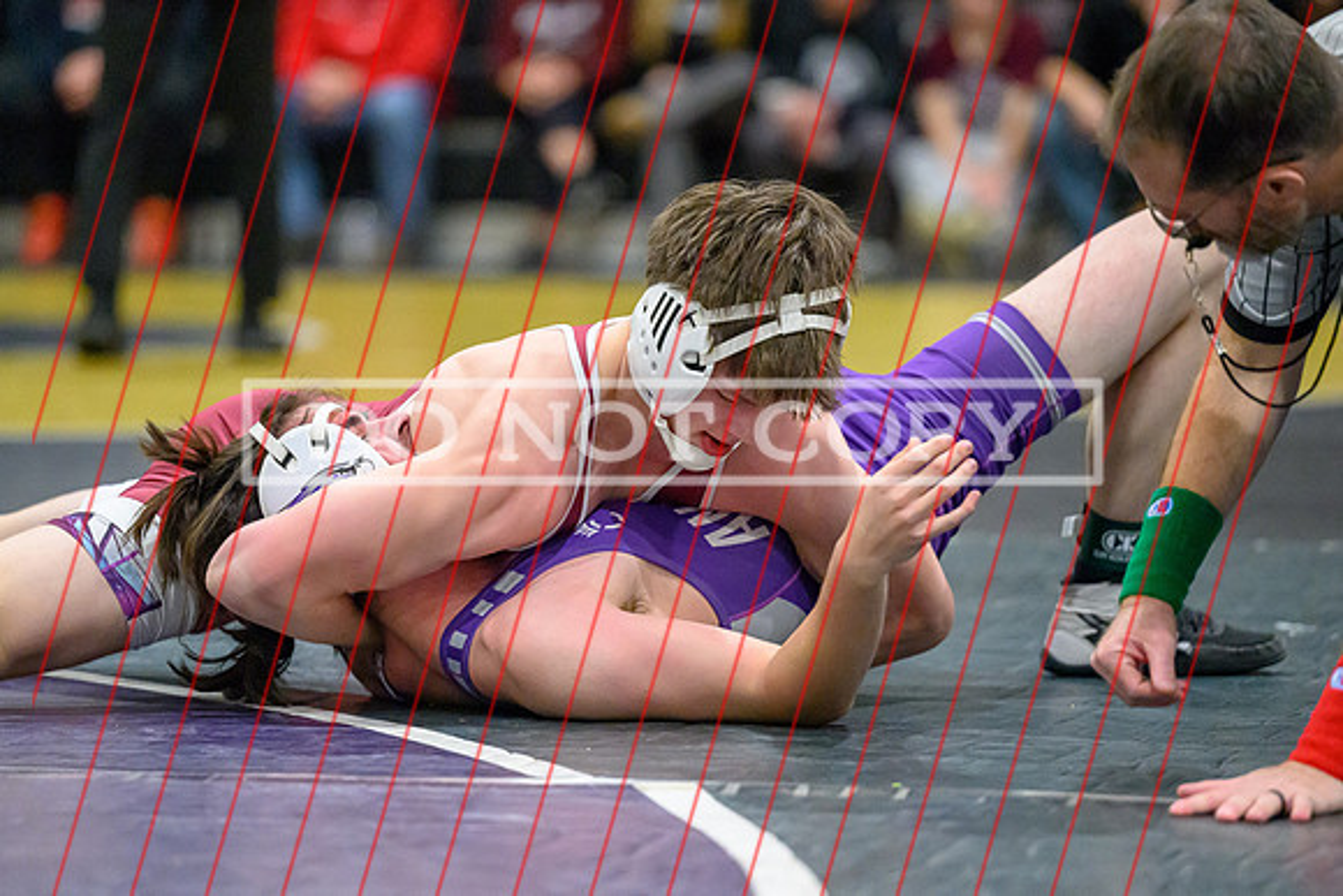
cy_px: 496
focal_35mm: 209
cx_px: 655
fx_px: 7787
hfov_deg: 9.9
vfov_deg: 6.6
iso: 10000
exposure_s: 1/800
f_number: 2.8
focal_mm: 170
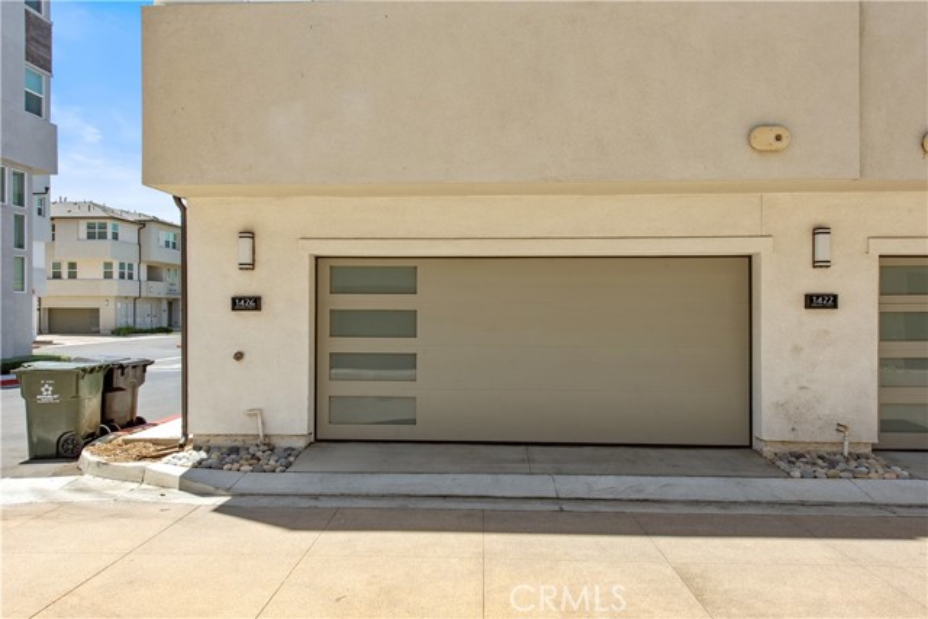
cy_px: 310
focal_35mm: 24
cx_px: 464
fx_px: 619
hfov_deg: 73.7
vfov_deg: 53.2
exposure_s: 1/320
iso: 200
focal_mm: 24
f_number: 9
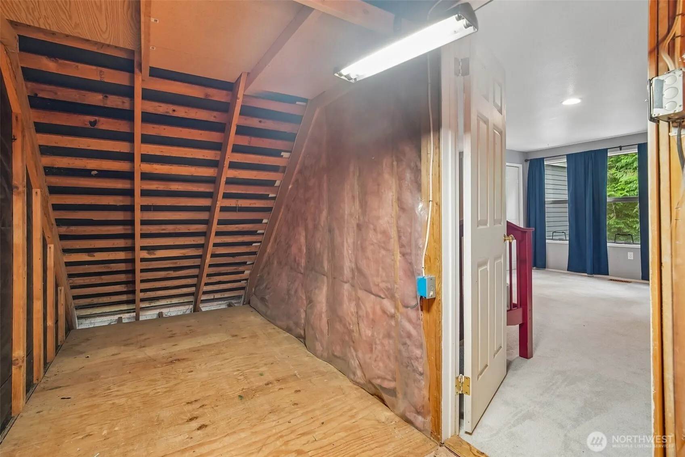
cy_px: 228
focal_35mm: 16
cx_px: 342
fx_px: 304
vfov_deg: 73.7
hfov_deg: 96.7
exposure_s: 1/3.33
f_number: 8
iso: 1600
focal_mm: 16
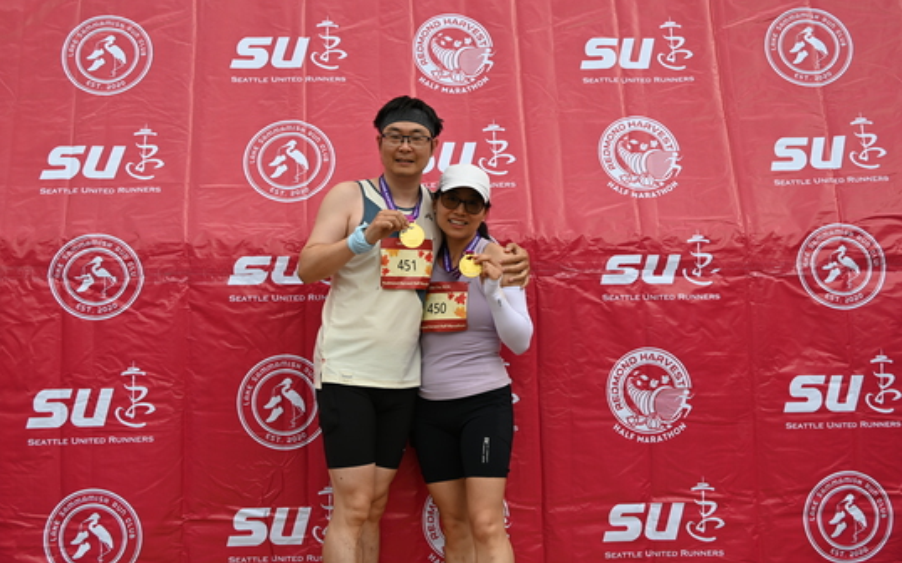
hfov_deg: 41.1
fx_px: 1204
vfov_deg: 26.3
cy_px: 257
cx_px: 444
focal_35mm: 49
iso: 140
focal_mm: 47
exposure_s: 1/250
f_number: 5.6
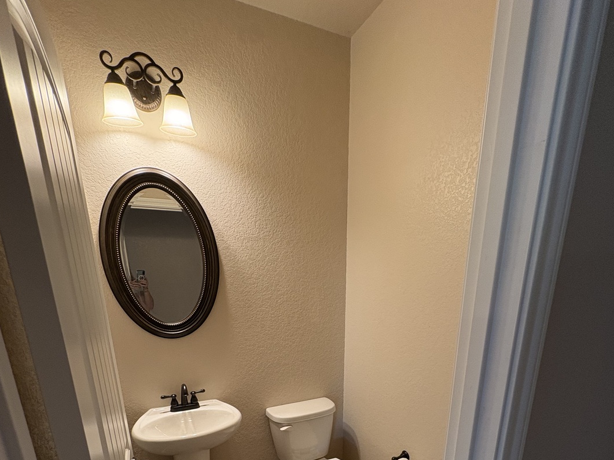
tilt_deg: -15.4
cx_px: 308
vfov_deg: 62.0
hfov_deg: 84.7
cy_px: 379
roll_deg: +0.0
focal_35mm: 19
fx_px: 337
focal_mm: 2.22
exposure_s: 1/60
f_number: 2.2
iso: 200
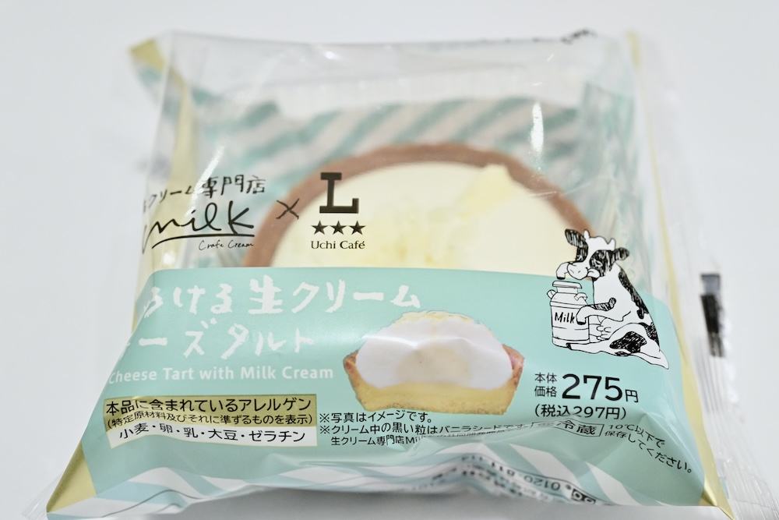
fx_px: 1298
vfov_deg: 22.6
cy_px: 260
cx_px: 390
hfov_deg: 33.4
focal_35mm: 60
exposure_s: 1/250
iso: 6400
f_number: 6.3
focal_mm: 60
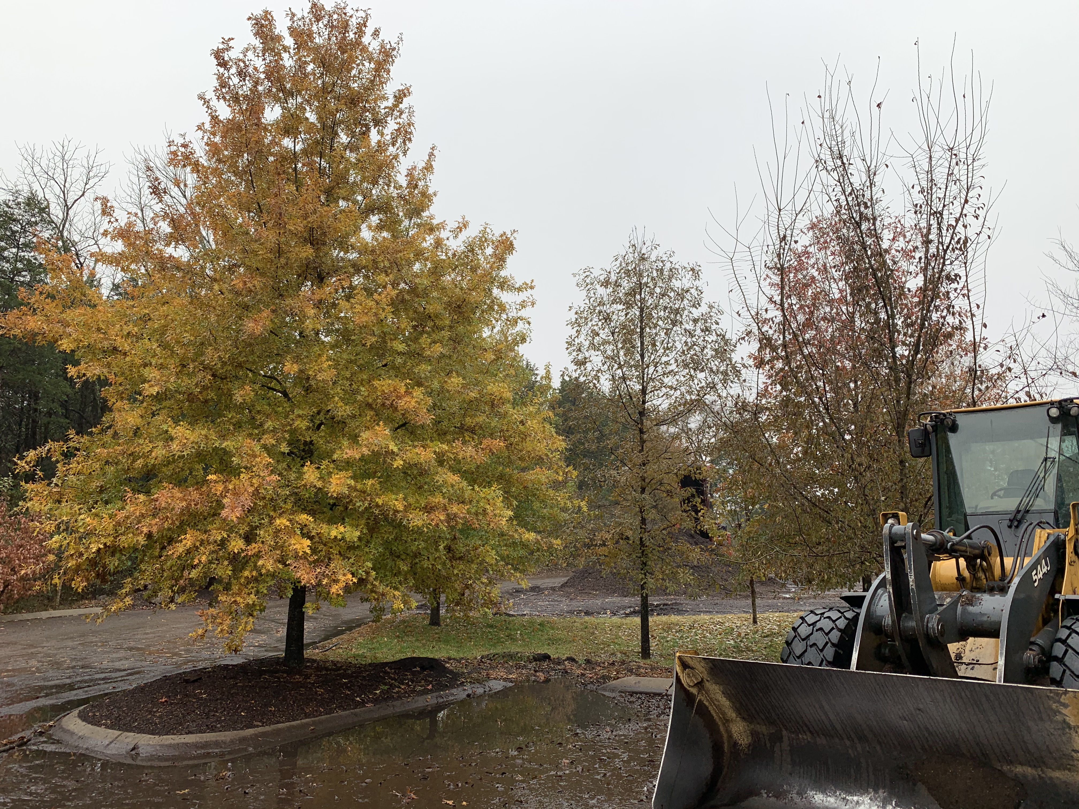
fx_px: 810
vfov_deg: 53.1
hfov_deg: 67.3
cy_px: 404
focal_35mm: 26
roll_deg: -0.4
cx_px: 540
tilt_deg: +11.4
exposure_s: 1/141
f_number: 1.8
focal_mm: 4.25
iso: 25
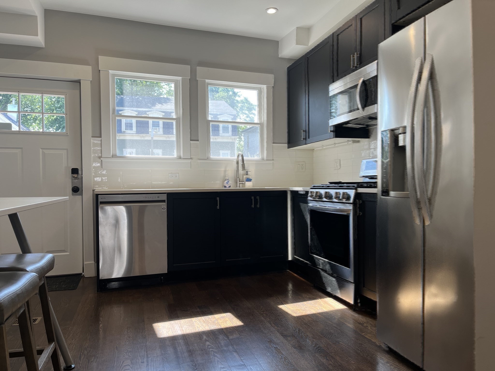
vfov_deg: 53.1
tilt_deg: -0.9
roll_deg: +0.8
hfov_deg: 67.3
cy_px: 186
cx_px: 248
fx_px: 372
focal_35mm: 26
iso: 32
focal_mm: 5.1
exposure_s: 1/120
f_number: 1.6
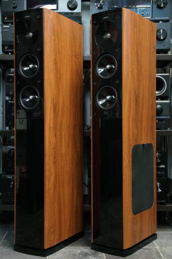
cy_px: 130
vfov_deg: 39.6
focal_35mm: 50
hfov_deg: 27.0
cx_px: 86
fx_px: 358
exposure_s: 1/15
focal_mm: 50
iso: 1600
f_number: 9
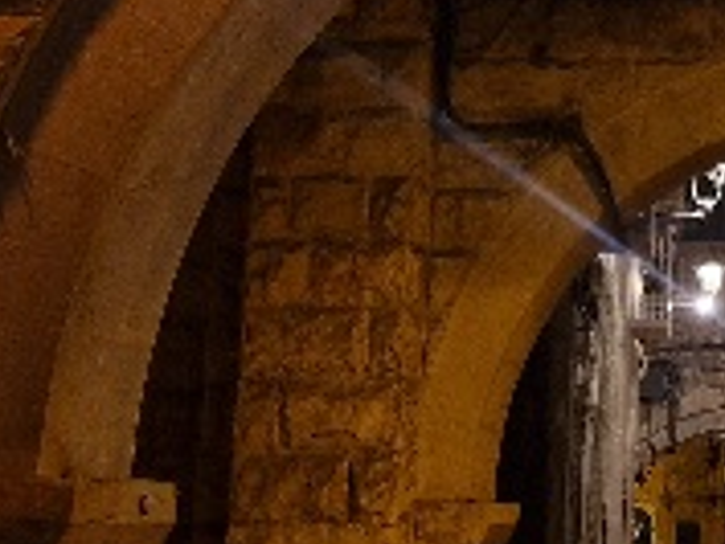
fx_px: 2180
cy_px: -8
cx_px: 750
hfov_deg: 18.3
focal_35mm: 104
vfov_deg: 14.0
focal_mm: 5.4
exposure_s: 1/100
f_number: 1.8
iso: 125
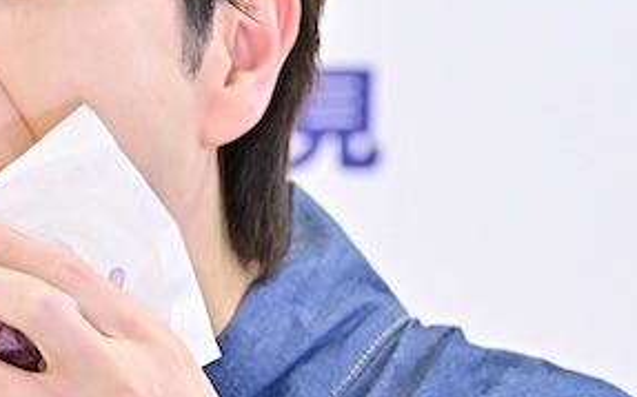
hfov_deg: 3.0
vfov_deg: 1.8
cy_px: 254
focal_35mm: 711
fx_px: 12336
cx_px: 195
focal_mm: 200
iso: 4000
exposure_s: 1/160
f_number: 6.3
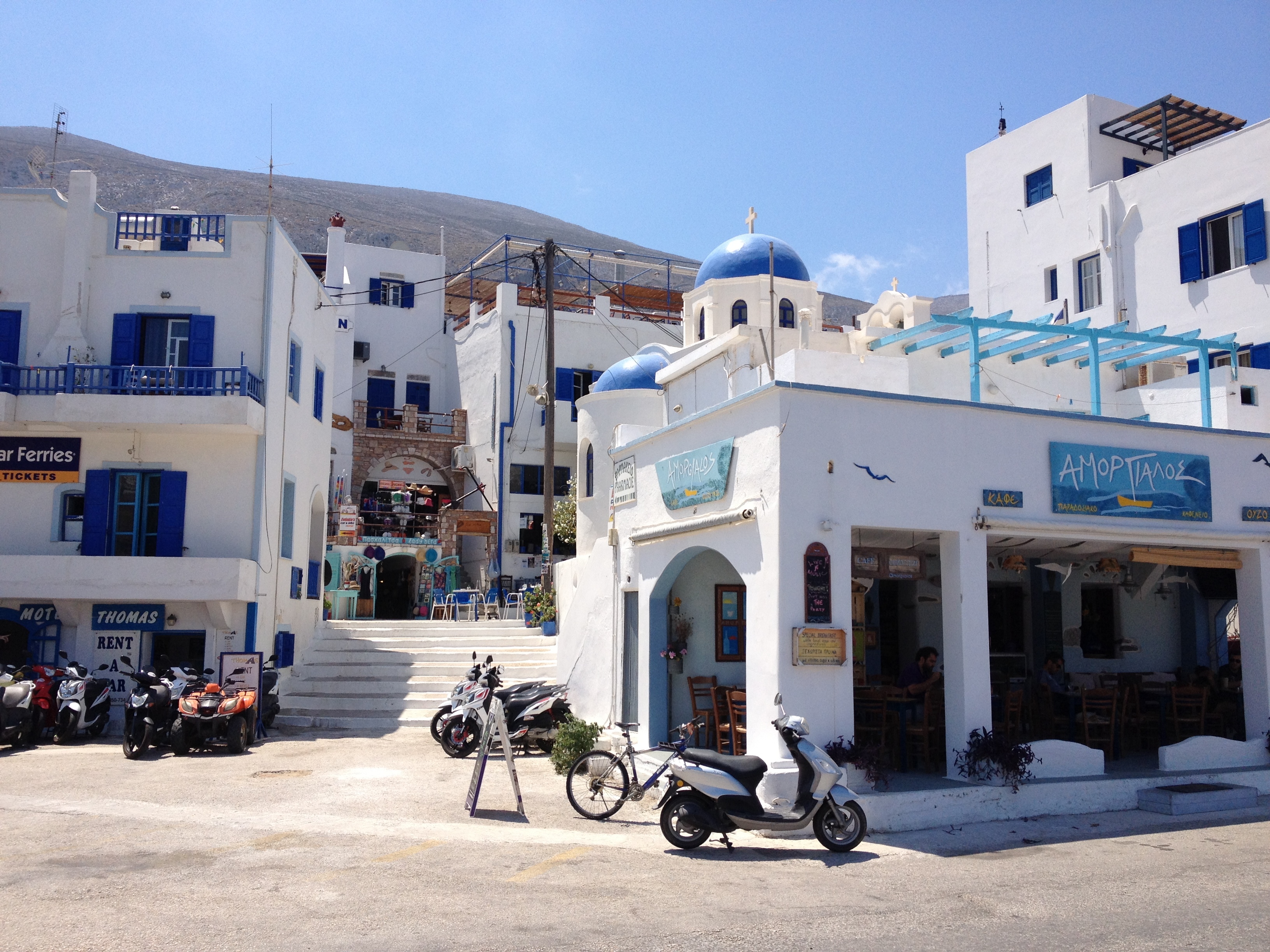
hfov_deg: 52.6
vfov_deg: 40.7
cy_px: 476
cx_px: 635
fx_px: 1284
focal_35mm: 35
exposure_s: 1/2045
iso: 50
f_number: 2.4
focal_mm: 4.28
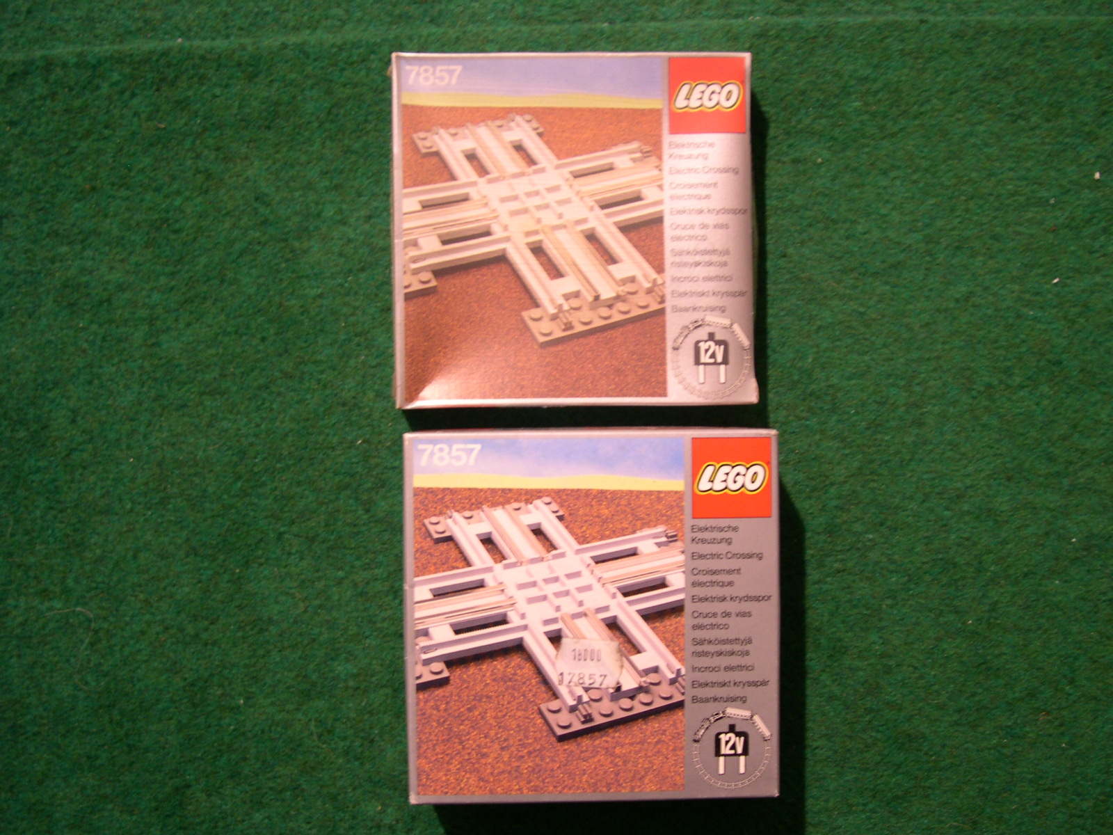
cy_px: 418
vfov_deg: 37.7
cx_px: 556
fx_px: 1222
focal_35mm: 38
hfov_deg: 49.0
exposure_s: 1/3.5
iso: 122
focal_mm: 8
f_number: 2.8
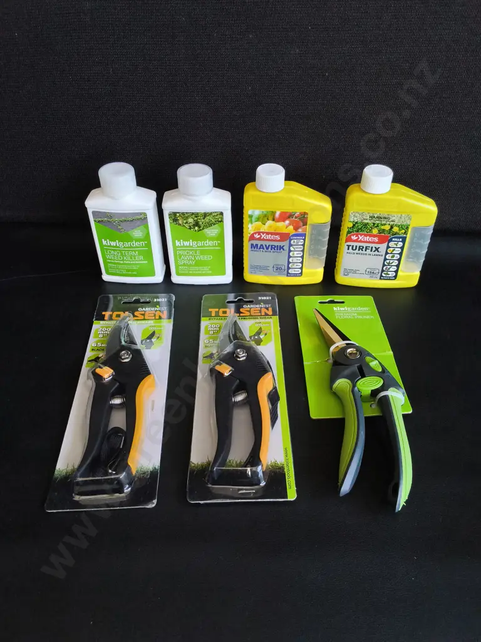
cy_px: 321
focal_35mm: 27
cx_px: 240
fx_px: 500
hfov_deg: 51.4
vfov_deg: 65.3
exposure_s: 1/120
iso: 200
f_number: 2
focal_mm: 2.87
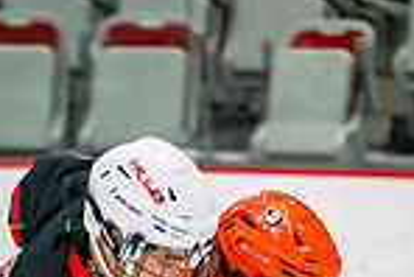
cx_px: 441
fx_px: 7586
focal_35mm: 659
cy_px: 669
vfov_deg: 2.1
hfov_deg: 3.1
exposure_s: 1/640
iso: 1000
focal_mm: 130
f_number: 2.8
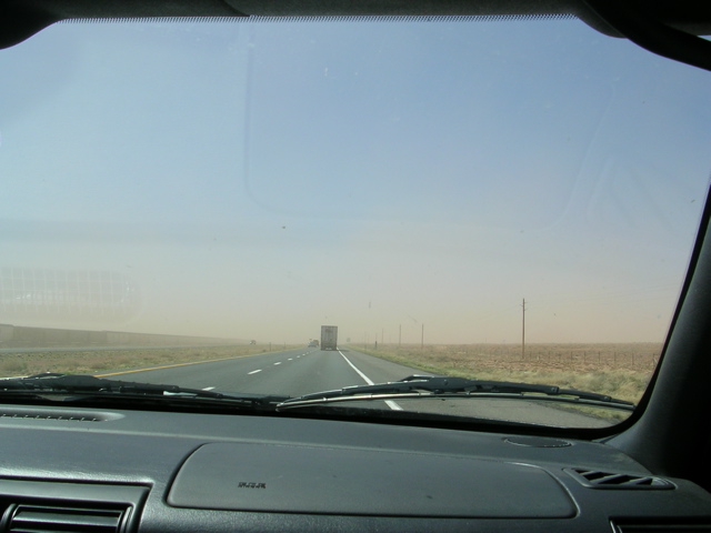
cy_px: 266
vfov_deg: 37.7
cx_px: 356
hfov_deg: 49.0
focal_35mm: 38
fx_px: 781
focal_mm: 5.8
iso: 50
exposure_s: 1/287
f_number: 5.6
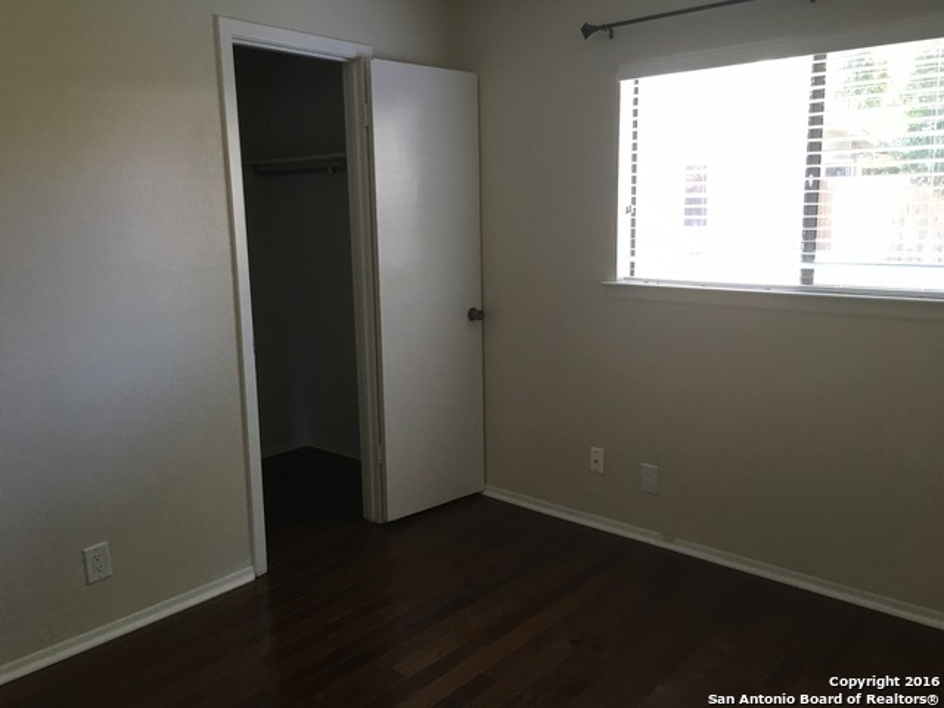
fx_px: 791
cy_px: 354
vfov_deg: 48.2
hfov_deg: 61.7
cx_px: 472
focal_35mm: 29
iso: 40
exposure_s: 1/15
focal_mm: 4.15
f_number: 2.2
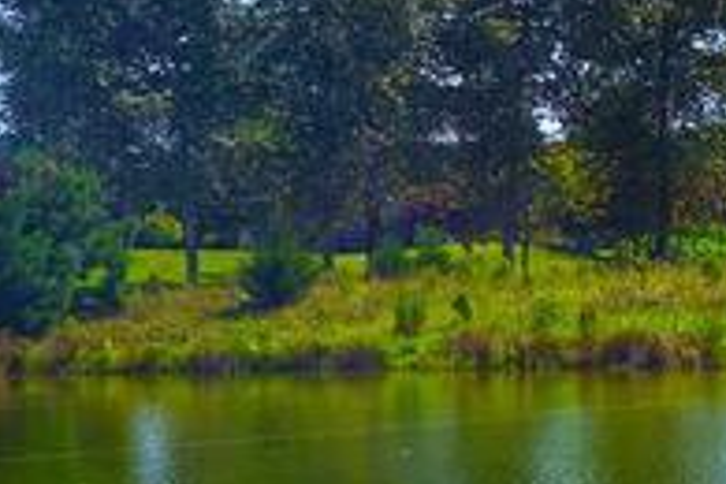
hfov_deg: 12.6
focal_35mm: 118
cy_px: 201
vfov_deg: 11.6
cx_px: 1843
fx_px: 2379
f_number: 10
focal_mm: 16
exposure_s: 1/200
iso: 100
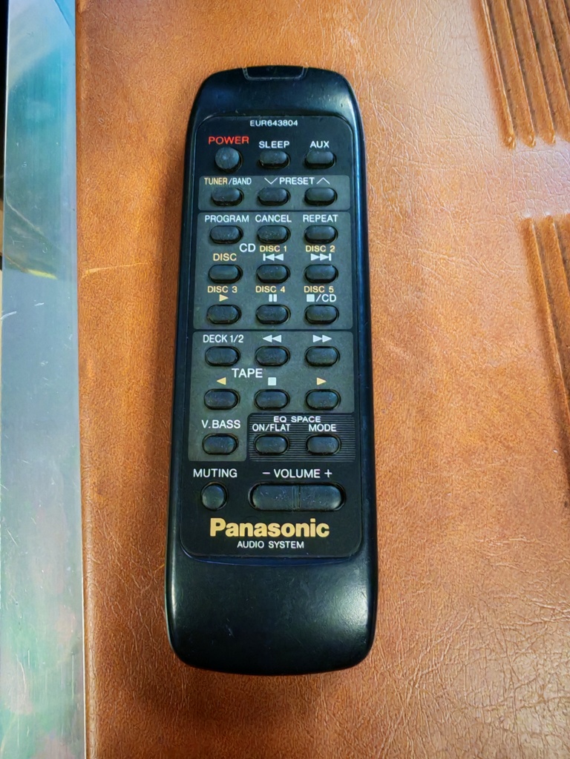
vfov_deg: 65.3
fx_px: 593
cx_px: 285
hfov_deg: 51.4
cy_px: 380
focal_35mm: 27
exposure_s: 1/10
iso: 500
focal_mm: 1.96
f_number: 2.2
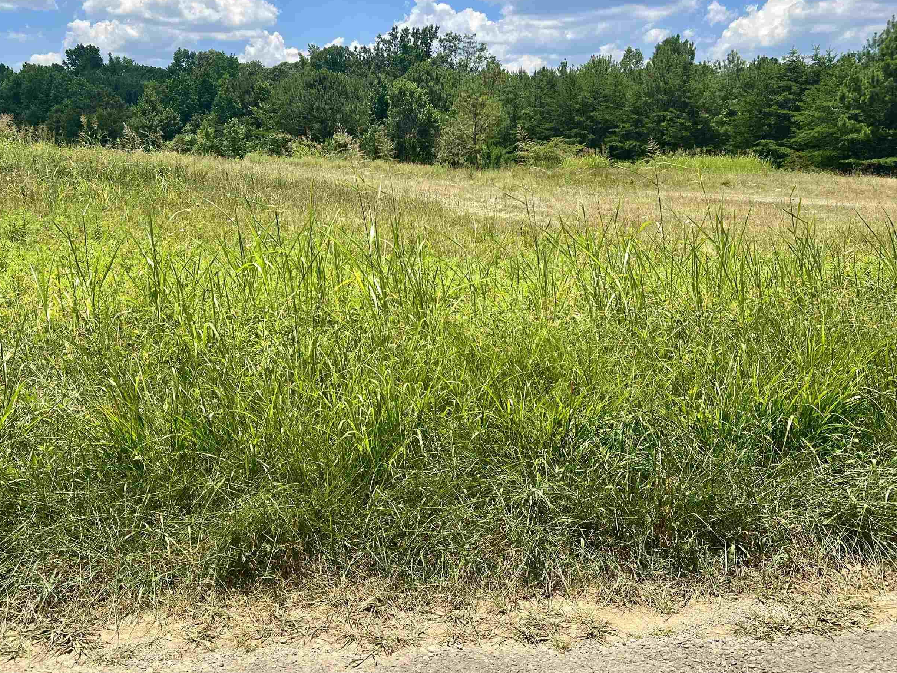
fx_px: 855
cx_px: 423
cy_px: 316
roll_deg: +1.8
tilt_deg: -10.1
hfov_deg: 55.3
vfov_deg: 42.9
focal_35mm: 33
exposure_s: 1/3571
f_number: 1.5
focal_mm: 5.7
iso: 50
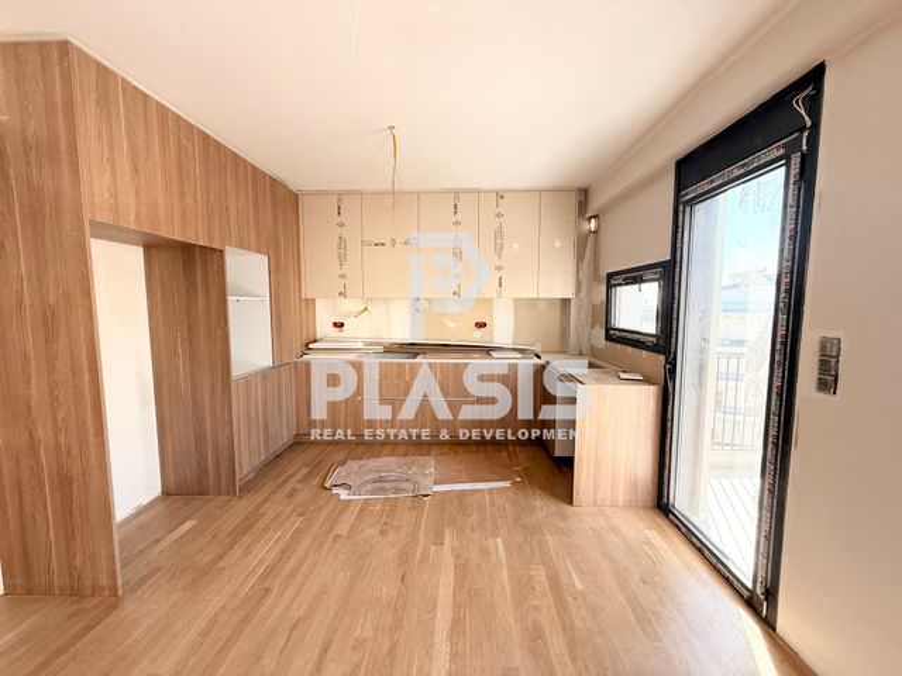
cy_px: 338
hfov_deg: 102.1
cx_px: 451
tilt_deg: -4.2
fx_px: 365
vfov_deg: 85.7
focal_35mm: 14
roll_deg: +0.5
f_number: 2.2
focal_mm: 2.22
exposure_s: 1/99
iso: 100
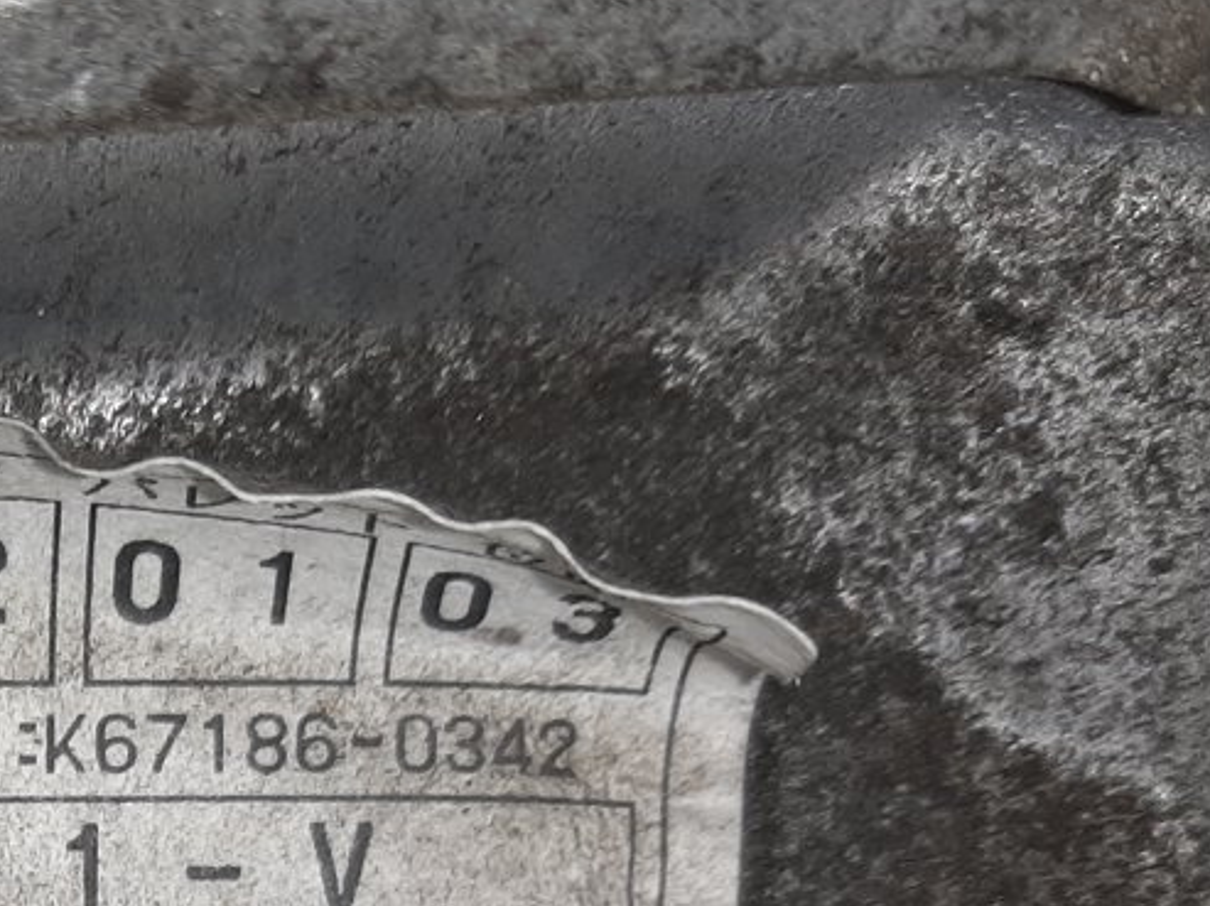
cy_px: 1137
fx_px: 2655
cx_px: -292
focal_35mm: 76
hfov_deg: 23.2
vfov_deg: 18.2
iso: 48
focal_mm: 3.93
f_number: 1.7
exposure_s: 1/100
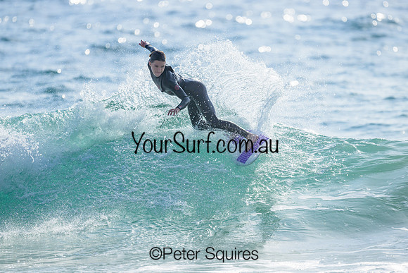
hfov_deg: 2.6
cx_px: 204
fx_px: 9068
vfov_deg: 1.7
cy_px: 136
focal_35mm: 800
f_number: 6.3
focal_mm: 800
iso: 140
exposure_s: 1/2000
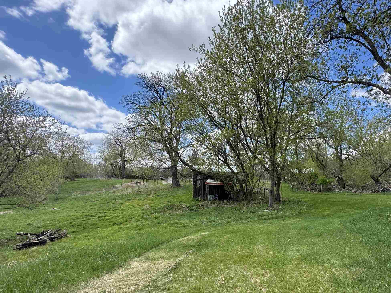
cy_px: 191
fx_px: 248
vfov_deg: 59.9
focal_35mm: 22
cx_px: 256
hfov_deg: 74.3
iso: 40
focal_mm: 2.22
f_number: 2.2
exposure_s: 1/505
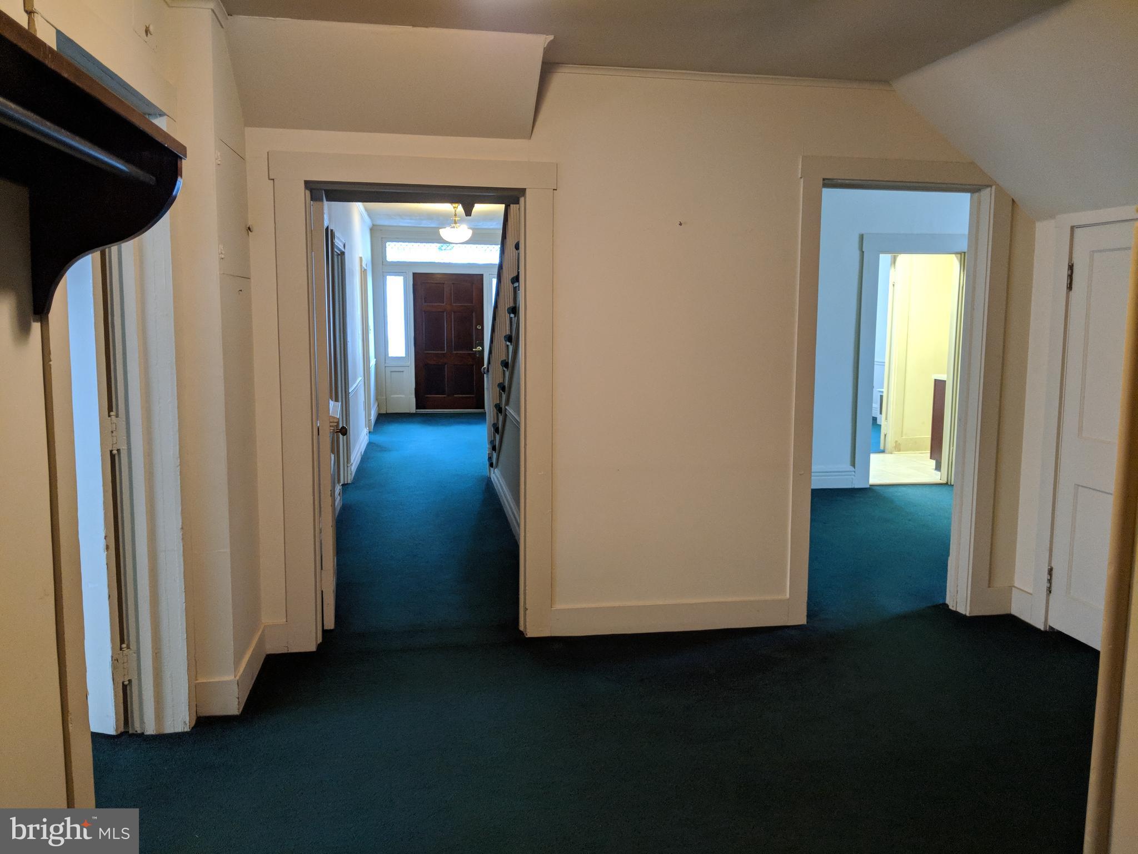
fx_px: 888
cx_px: 569
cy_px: 427
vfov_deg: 51.4
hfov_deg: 65.3
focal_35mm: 27
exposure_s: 1/60
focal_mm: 4.44
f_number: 1.8
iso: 219
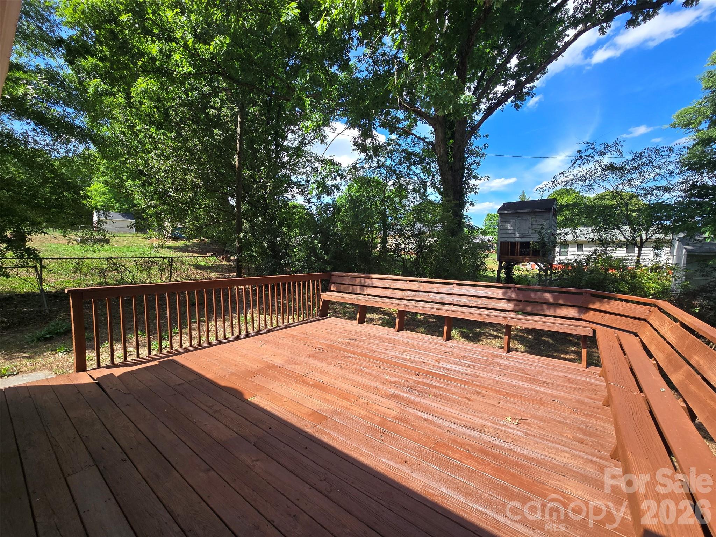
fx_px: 269
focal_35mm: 13
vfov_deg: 89.9
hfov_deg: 106.2
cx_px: 358
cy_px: 268
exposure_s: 1/1000
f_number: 2.2
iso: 50
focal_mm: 2.2
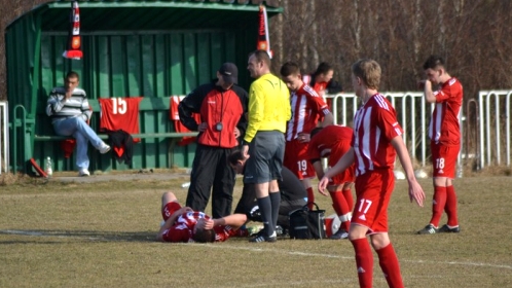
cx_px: 256
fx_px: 6434
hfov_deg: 4.6
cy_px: 168
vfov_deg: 2.6
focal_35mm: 474
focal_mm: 300
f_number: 6.3
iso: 400
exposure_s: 1/1600
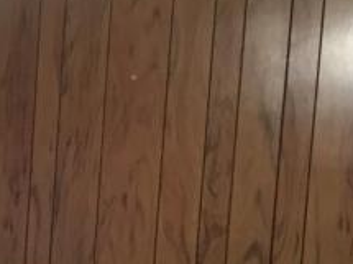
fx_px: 1406
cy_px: 382
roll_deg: -3.6
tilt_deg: -6.9
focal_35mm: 138
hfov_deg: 13.5
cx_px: -163
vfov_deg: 10.4
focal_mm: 4.15
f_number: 2.2
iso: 64
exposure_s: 1/4
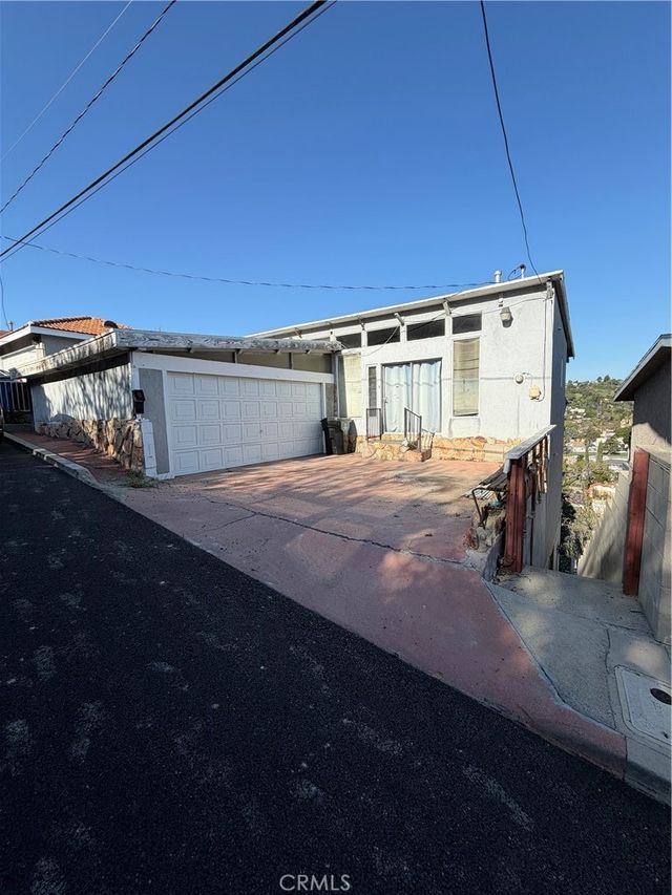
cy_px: 448
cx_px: 336
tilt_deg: -5.3
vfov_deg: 102.1
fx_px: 362
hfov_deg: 85.7
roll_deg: +1.3
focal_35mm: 14
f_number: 2.2
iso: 32
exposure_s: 1/770
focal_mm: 2.22
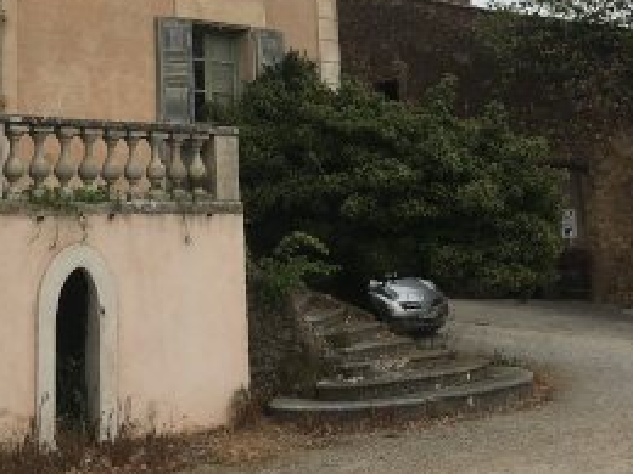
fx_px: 1225
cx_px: 251
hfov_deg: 28.9
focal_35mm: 67
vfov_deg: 21.2
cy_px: 5
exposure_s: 1/1304
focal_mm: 4.15
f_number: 2.2
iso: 25
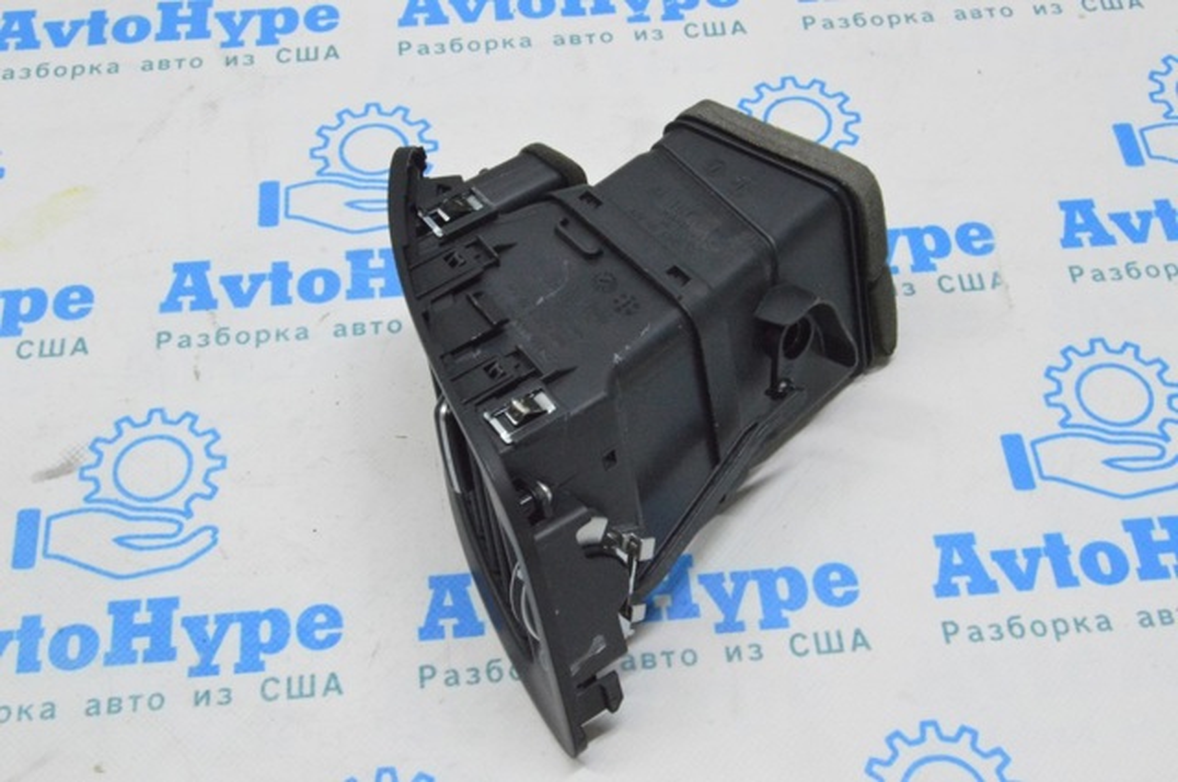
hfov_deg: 41.2
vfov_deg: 28.0
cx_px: 589
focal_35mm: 48
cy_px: 391
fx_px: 1569
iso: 6400
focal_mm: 32
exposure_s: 1/20
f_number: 20
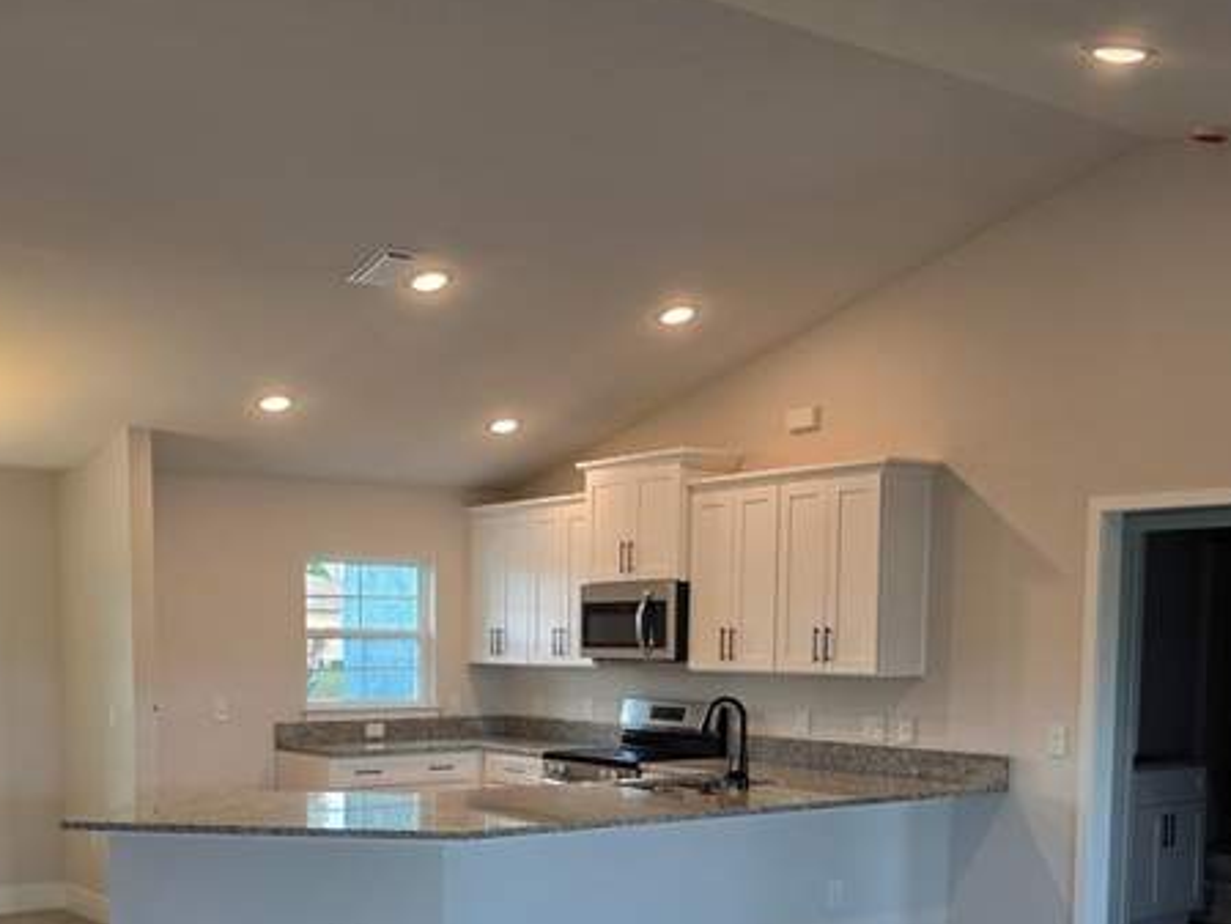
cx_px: 439
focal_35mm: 41
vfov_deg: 33.9
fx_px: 1458
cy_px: 759
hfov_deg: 45.3
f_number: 1.4
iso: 40
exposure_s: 1/120
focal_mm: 6.5
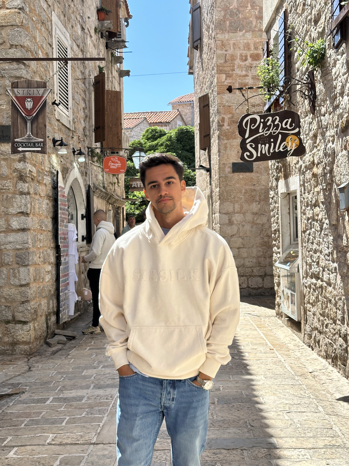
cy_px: 233
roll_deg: +0.7
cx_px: 174
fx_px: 645
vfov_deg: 39.7
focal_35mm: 48
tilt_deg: +0.7
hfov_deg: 30.3
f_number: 1.78
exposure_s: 1/2160
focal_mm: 6.86
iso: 64
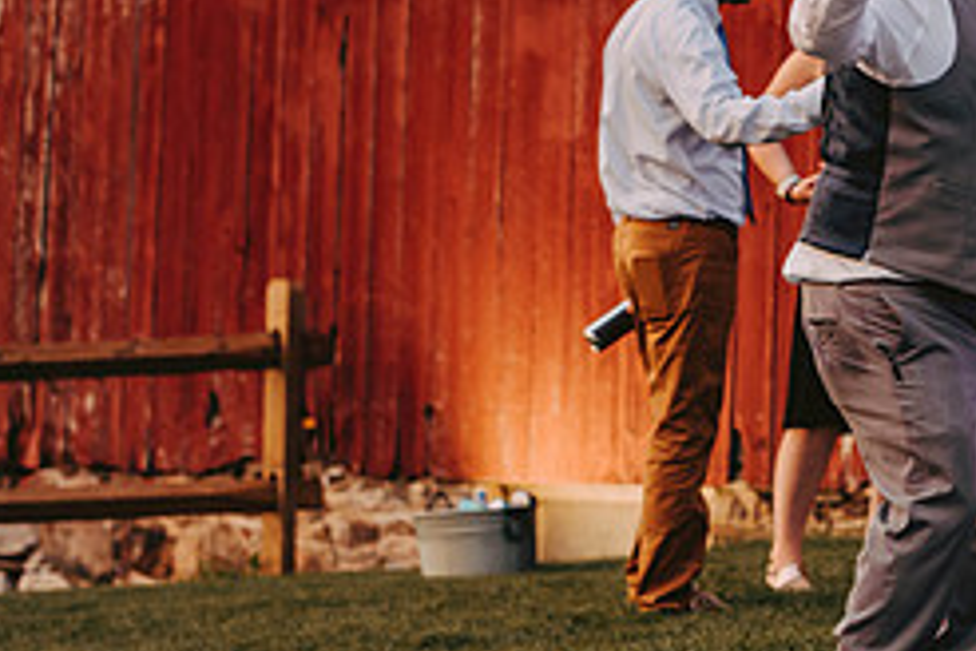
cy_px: 212
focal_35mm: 203
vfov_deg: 6.8
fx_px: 5503
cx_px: 936
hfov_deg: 10.1
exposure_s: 1/100
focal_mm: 86
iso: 640
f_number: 2.8
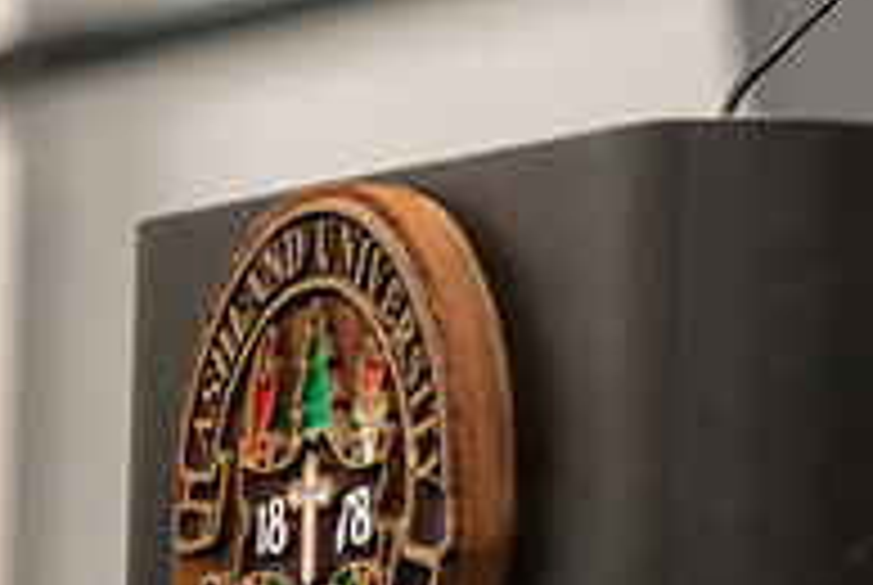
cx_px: 1246
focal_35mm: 403
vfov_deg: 3.4
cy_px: 2
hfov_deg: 5.1
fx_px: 9788
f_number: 3.2
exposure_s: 1/200
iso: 2500
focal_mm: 135
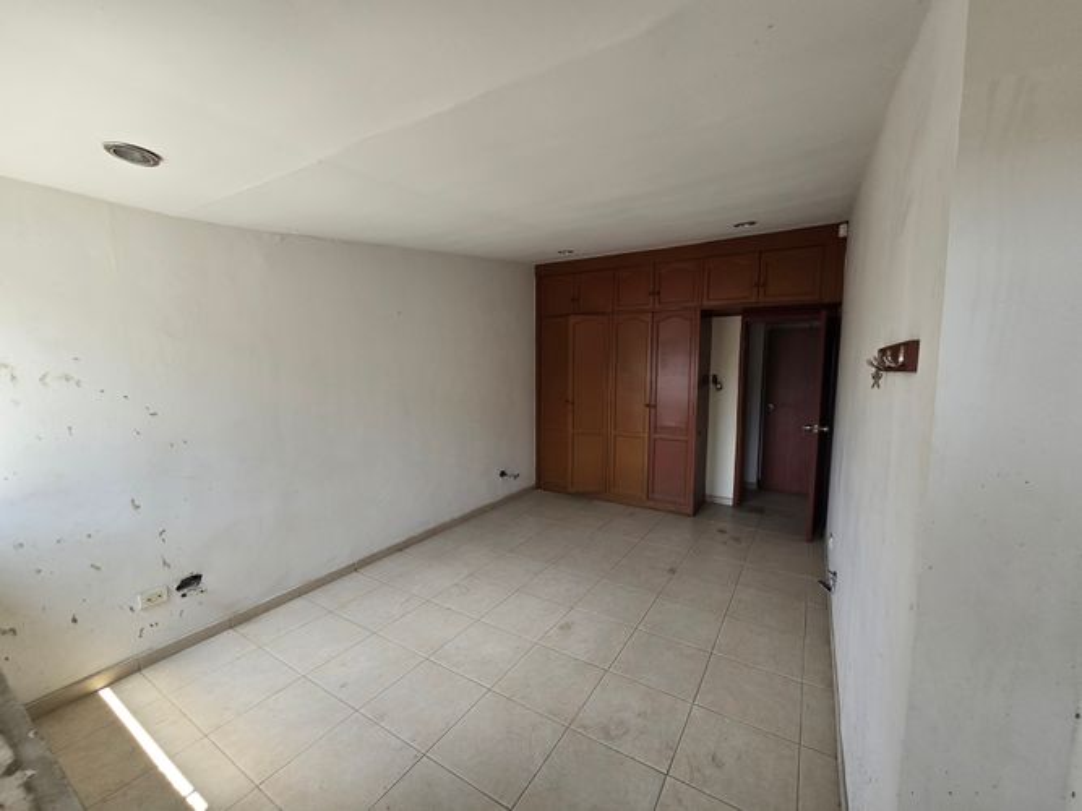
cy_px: 406
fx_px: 406
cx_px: 541
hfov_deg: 106.2
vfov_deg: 89.9
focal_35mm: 13
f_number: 2.2
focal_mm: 2.2
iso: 125
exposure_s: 1/359
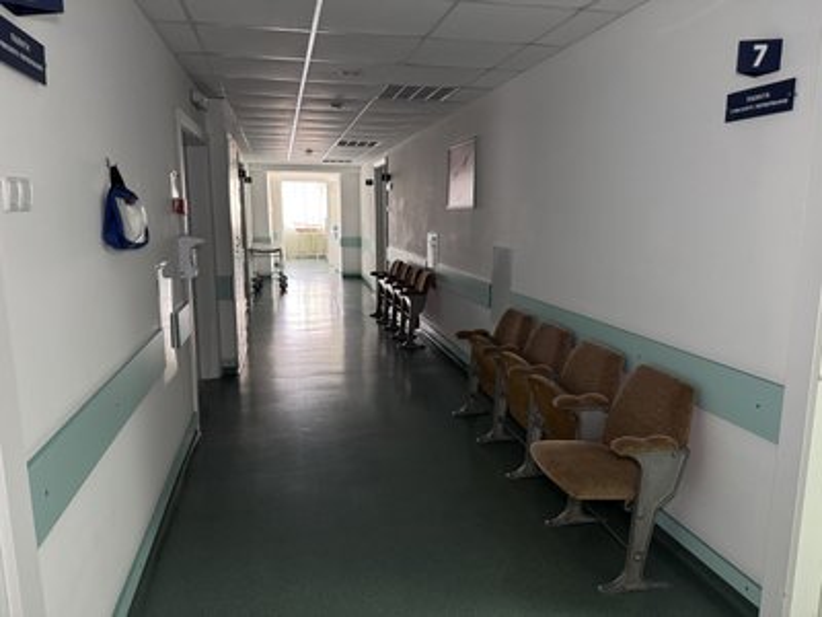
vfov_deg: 56.8
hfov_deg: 71.6
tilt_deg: -10.2
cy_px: 308
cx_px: 411
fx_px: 570
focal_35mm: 24
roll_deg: -0.4
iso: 640
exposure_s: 1/33
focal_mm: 6.76
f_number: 1.78
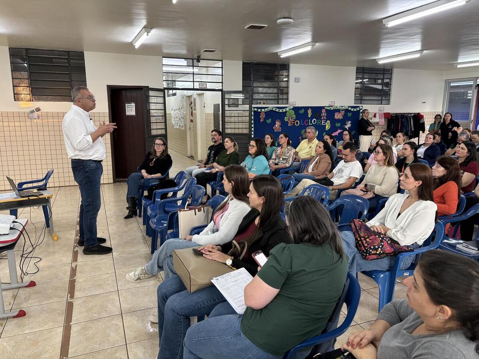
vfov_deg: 53.1
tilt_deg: -10.5
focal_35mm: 26
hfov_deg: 67.3
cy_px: 180
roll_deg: +0.0
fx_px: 360
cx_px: 240
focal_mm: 5.96
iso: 200
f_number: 1.6
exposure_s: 1/60
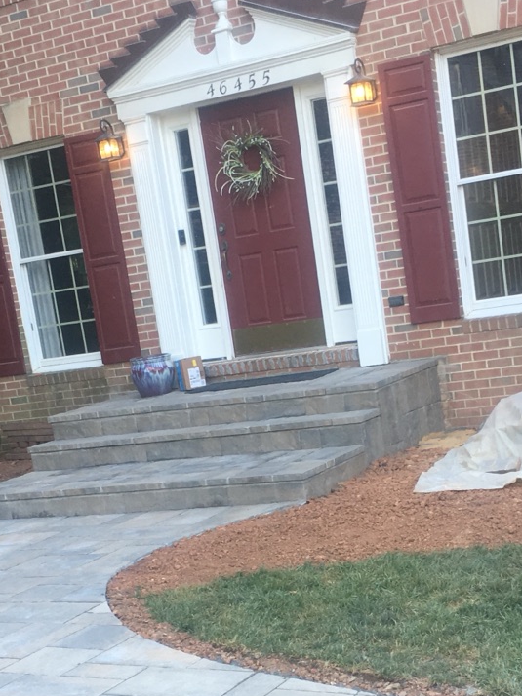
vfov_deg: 29.2
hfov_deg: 22.6
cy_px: 543
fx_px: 1308
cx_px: 297
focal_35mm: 65
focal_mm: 4.15
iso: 32
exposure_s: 1/120
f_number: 2.2
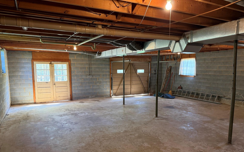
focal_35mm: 26
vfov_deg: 47.3
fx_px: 173
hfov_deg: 70.4
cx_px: 120
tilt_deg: -6.2
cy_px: 91
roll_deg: +1.1
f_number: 1.78
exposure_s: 1/60
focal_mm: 6.76
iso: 250
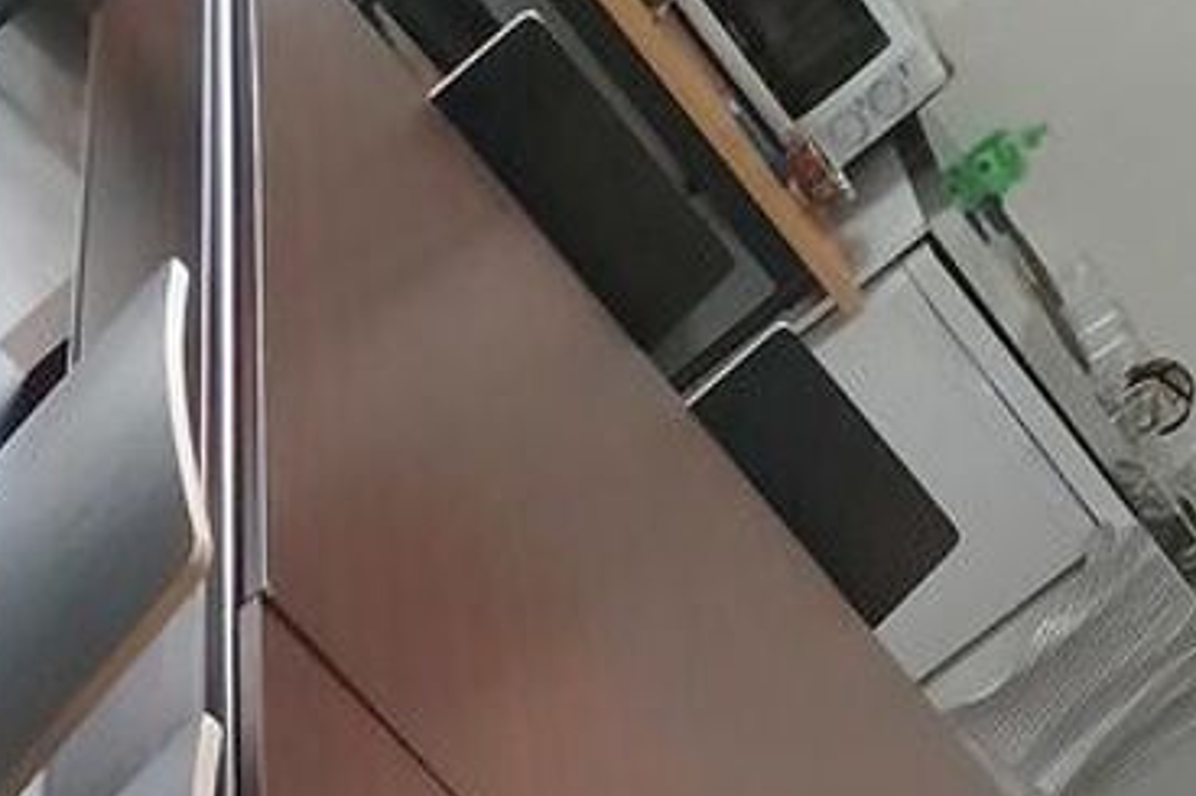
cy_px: 1626
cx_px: 800
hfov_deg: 20.8
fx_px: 3254
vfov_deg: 12.2
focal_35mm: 98
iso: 640
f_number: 1.8
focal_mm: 4
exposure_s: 1/17
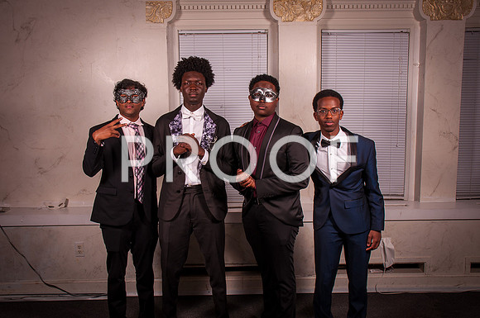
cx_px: 240
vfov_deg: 32.9
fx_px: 539
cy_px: 159
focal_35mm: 40
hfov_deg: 48.0
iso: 200
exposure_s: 1/125
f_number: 14
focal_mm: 27
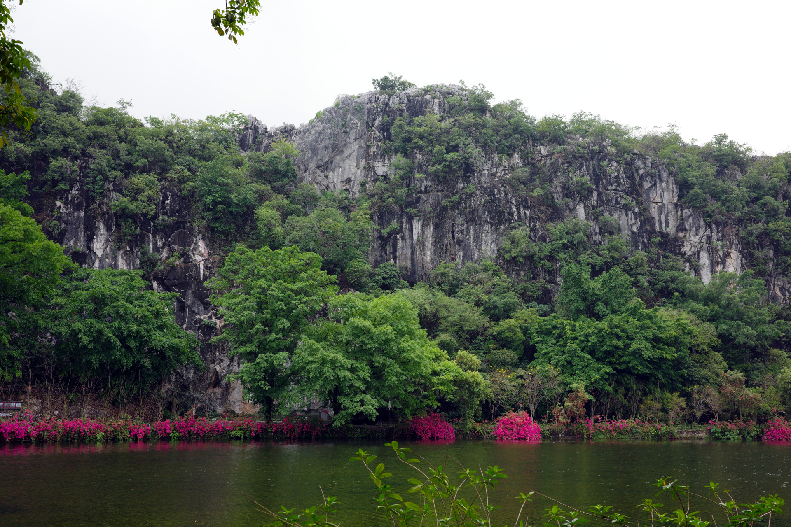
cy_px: 264
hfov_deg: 48.5
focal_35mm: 40
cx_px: 396
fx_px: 879
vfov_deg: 33.4
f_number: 5
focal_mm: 26
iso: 200
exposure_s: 1/400
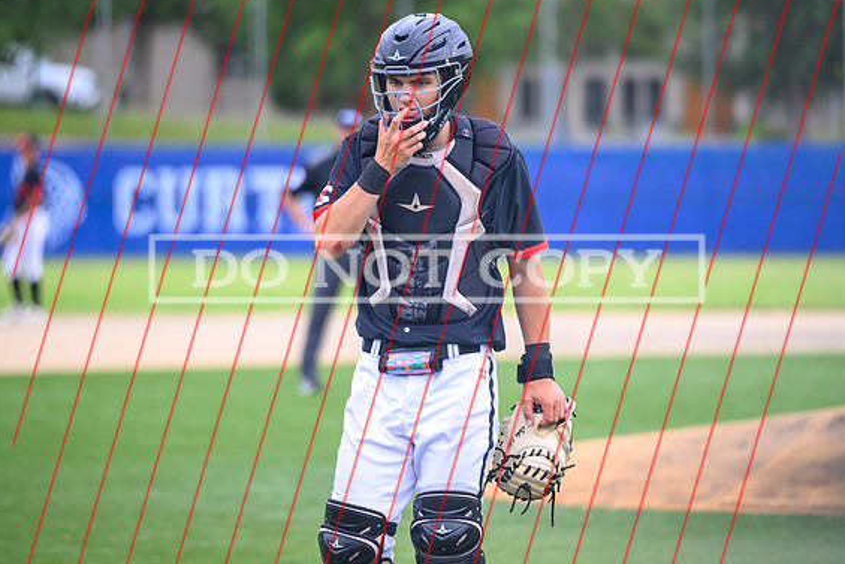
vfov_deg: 5.9
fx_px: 5447
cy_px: 256
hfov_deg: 8.9
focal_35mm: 232
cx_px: 447
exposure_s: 1/3200
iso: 1600
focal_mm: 200
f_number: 2.8
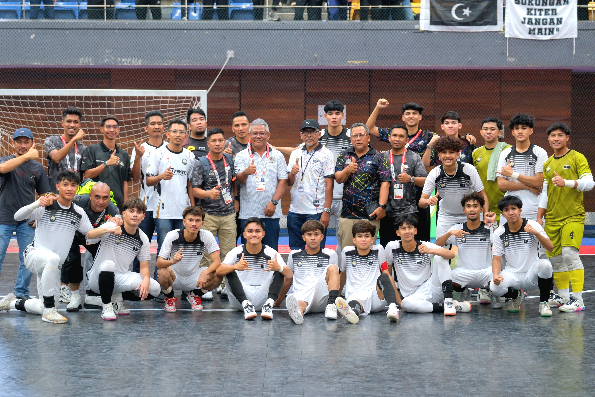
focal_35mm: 84
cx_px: 275
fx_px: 1388
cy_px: 207
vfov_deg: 16.3
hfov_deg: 24.2
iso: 800
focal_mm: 50
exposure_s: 1/125
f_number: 2.8
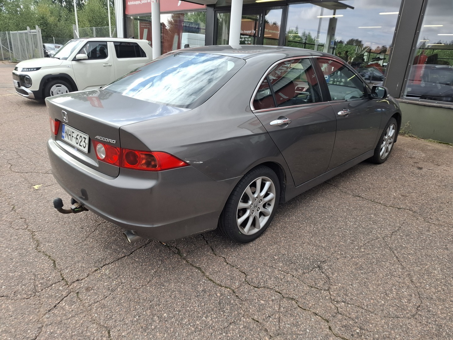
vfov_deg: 58.9
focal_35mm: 23
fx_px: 301
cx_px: 226
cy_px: 170
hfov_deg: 73.9
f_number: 1.8
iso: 50
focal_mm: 5.54
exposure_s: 1/317
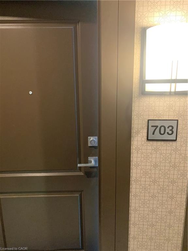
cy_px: 126
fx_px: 188
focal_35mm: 26
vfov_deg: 67.3
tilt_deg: -8.6
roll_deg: +0.8
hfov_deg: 53.1
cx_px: 94
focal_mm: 4.25
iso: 400
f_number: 1.8
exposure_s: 1/40
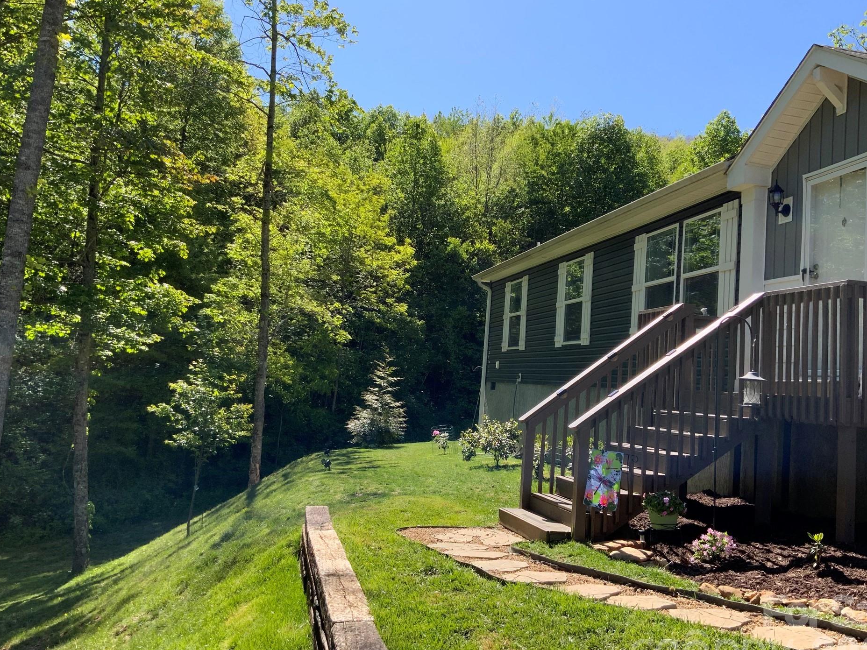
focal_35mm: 32
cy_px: 328
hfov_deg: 56.8
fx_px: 801
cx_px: 434
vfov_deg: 44.2
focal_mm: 3
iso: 16
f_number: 1.8
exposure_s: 1/792
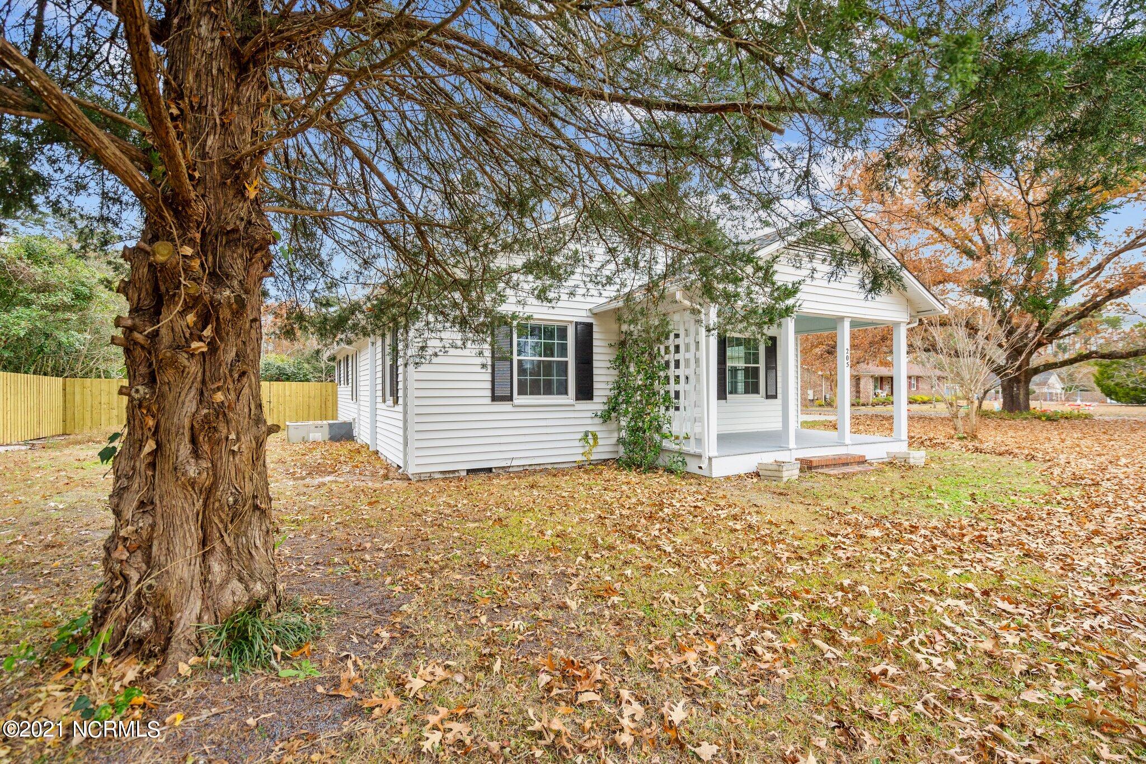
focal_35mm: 16
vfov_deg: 73.7
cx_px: 573
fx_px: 509
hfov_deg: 96.7
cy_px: 382
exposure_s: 1/100
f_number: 4
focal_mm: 16
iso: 100
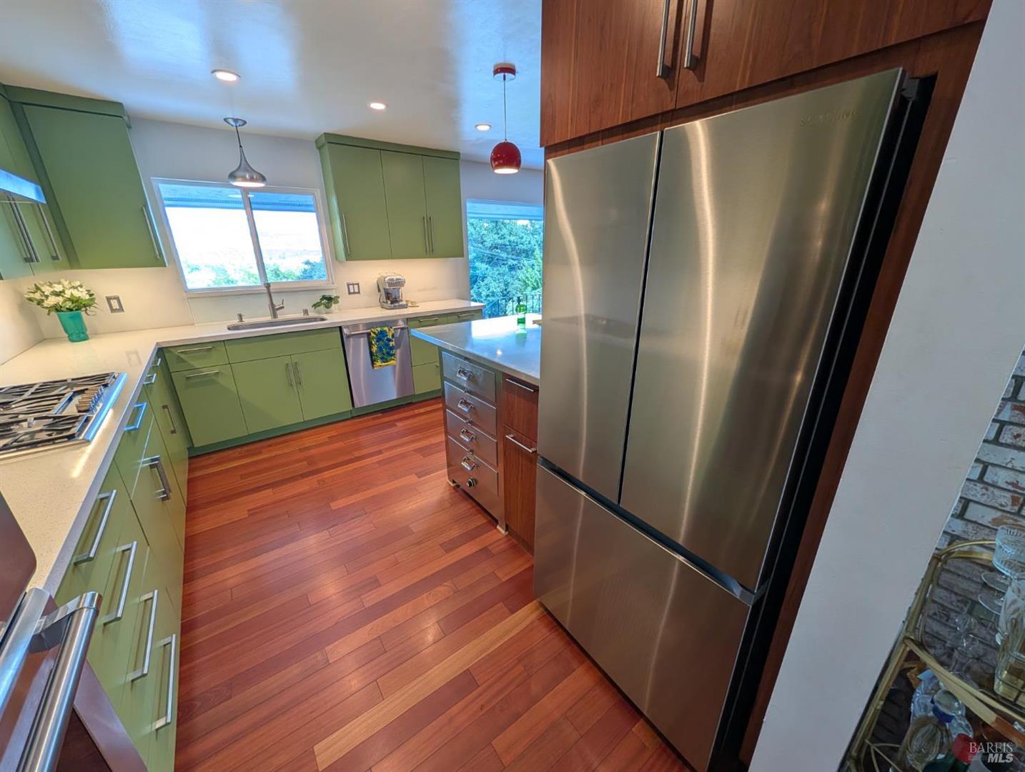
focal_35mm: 12
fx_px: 356
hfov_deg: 110.5
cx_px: 512
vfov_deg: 94.7
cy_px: 386
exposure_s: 1/120
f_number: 1.7
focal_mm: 2.02
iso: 72
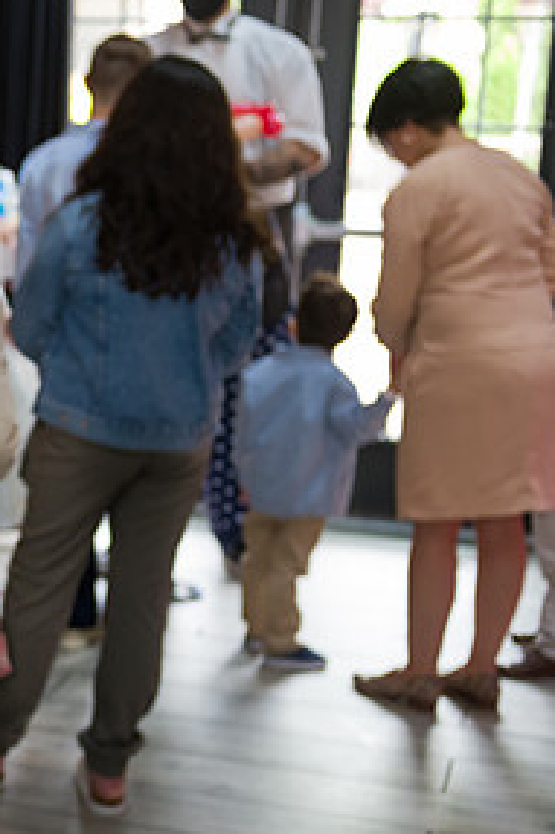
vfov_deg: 22.4
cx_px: -267
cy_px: 472
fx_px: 2107
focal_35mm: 91
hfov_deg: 14.1
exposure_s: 1/125
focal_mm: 45
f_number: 3.2
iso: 1000
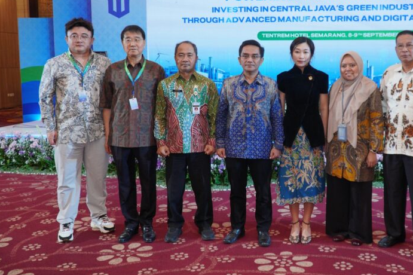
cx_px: 275
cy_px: 100
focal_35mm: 40
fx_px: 459
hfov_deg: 47.7
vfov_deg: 33.2
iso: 640
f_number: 4
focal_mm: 18
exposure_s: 1/125
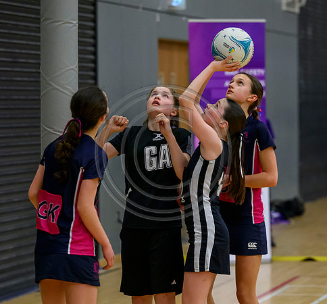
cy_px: 181
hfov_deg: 9.0
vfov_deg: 8.4
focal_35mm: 201
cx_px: 242
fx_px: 2072
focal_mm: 120
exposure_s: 1/1250
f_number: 2.8
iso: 6400
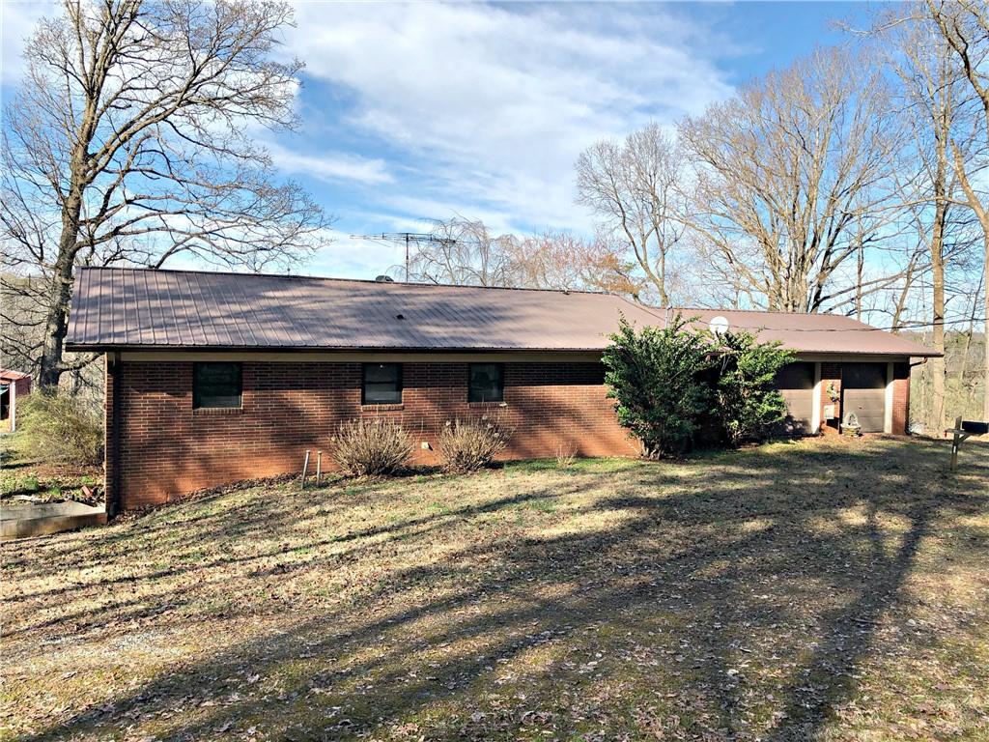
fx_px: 800
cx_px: 494
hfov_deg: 63.4
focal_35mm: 28
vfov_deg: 49.7
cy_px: 371
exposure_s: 1/1263
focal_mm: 3.99
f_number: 1.8
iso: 20
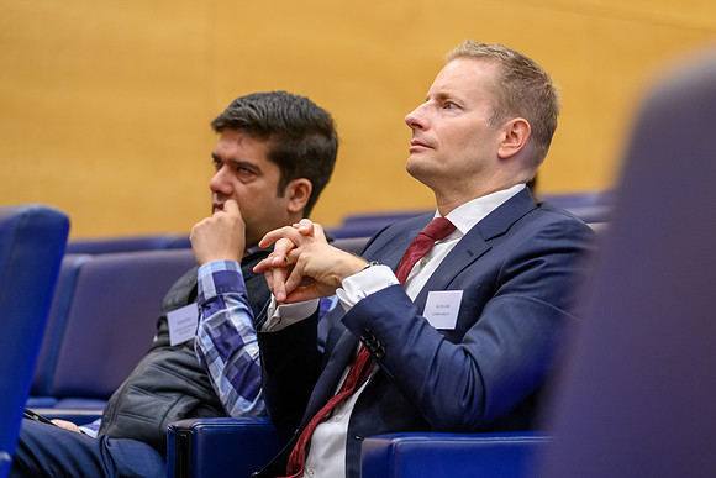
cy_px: 239
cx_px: 358
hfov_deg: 18.4
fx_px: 2210
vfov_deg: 12.3
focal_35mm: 111
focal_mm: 105
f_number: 2.7
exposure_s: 1/125
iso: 2500
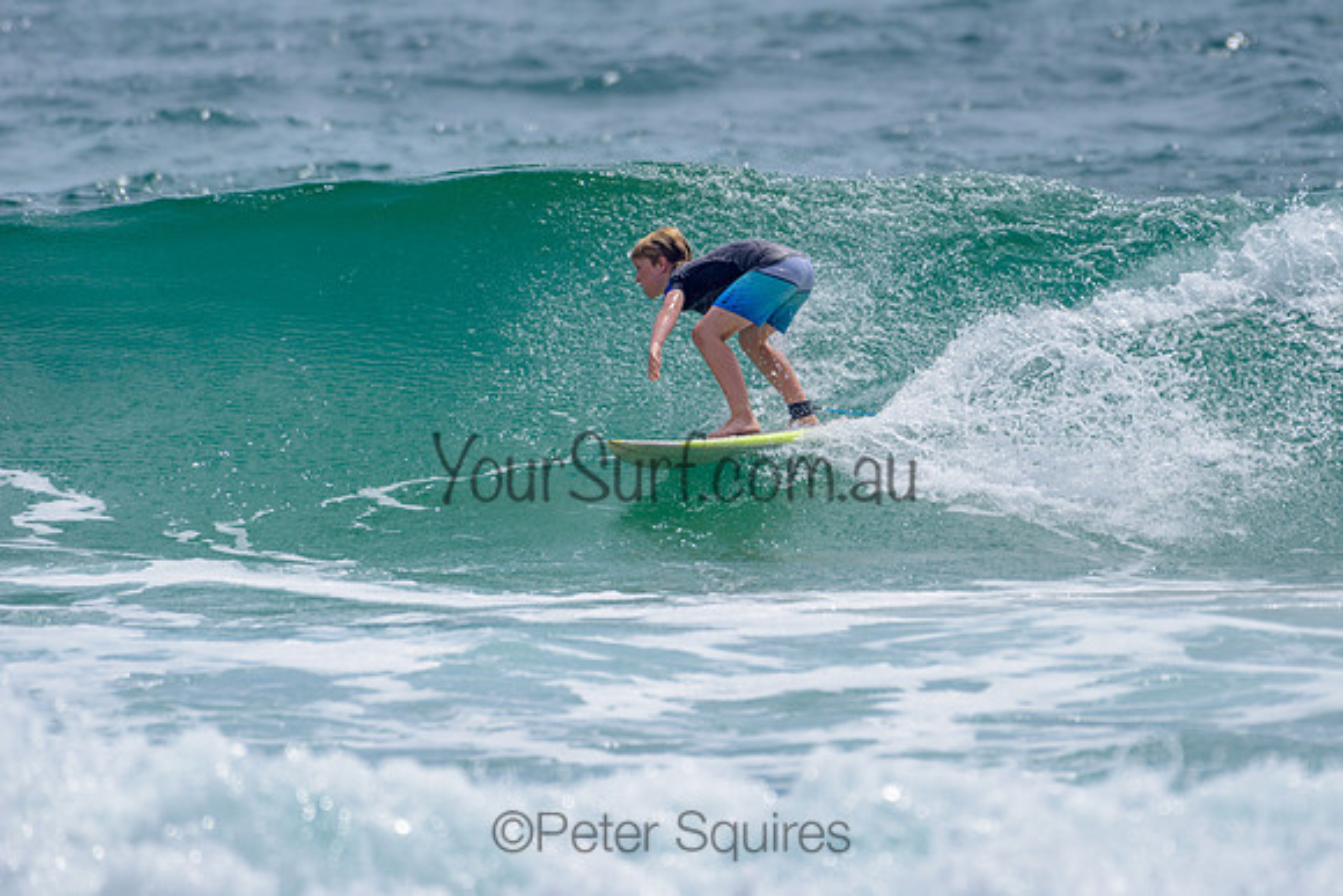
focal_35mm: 613
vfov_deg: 2.2
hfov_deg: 3.4
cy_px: 347
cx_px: 823
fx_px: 22857
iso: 90
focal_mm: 500
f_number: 5.6
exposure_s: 1/2000
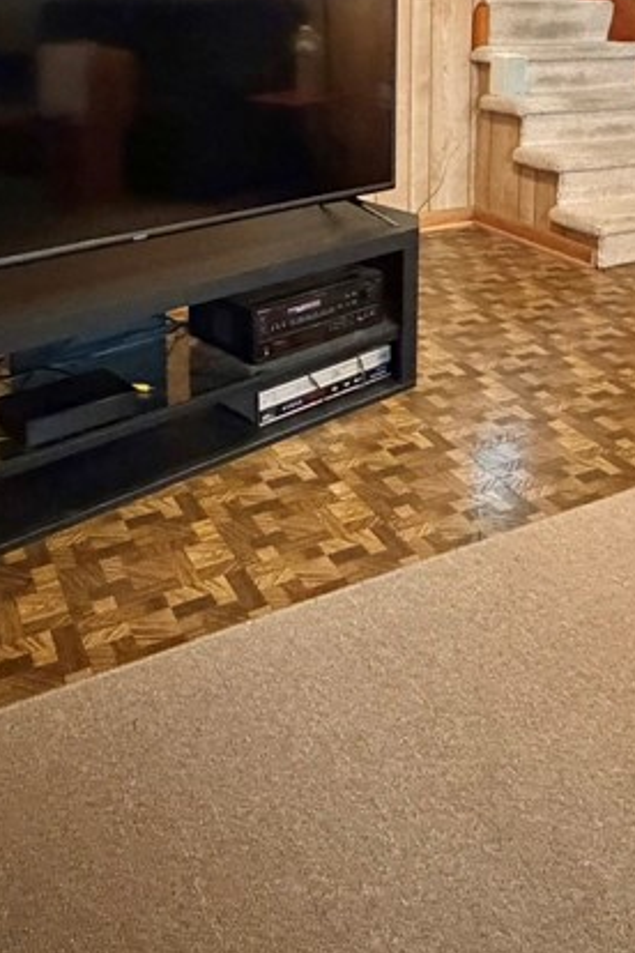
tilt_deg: -7.8
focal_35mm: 36
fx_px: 952
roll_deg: +0.2
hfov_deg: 36.7
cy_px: 110
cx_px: 391
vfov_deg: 48.1
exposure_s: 1/60
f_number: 2.2
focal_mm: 2.22
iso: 1000
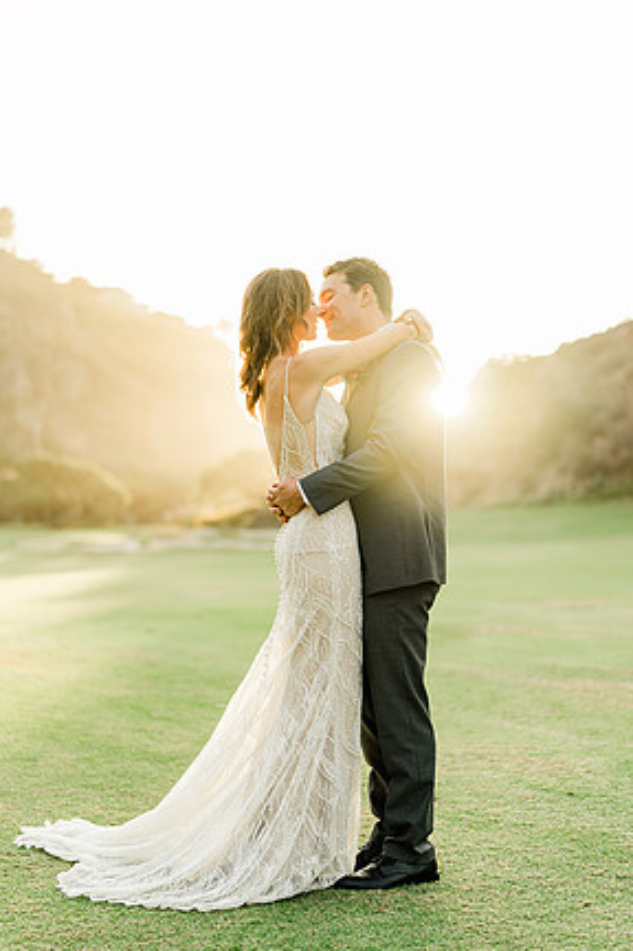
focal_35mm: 52
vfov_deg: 38.2
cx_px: 308
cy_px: 483
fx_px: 1374
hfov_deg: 26.0
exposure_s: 1/500
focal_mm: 50
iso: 80
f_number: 1.4
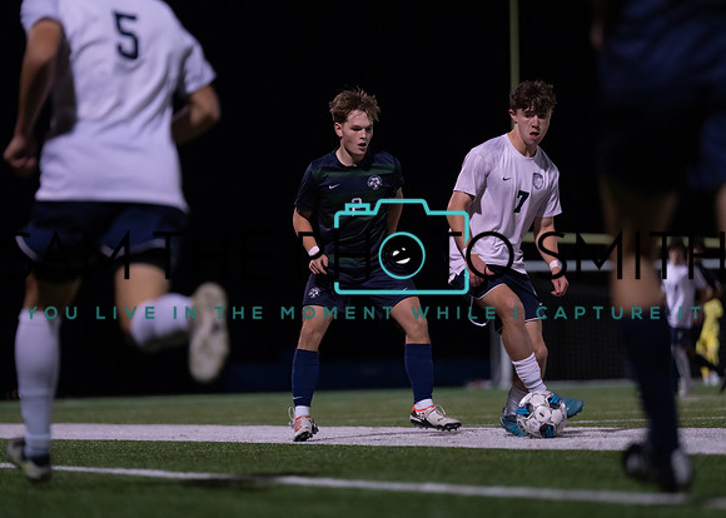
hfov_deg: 9.9
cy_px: 258
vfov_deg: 7.1
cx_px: 337
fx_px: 4197
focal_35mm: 204
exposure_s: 1/1000
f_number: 2.8
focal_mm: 188
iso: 2500
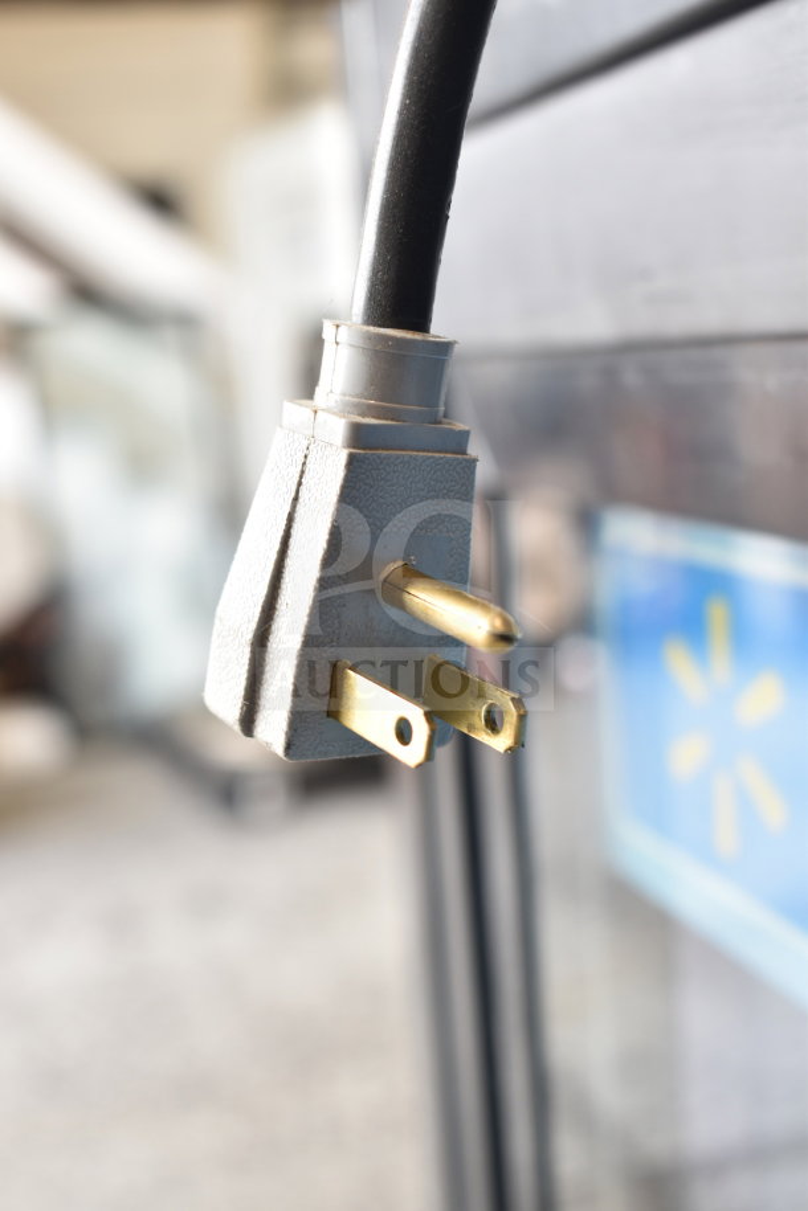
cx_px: 404
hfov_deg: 28.9
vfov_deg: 42.3
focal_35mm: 46
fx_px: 1565
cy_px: 606
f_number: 4.2
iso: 250
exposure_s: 1/50
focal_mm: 31
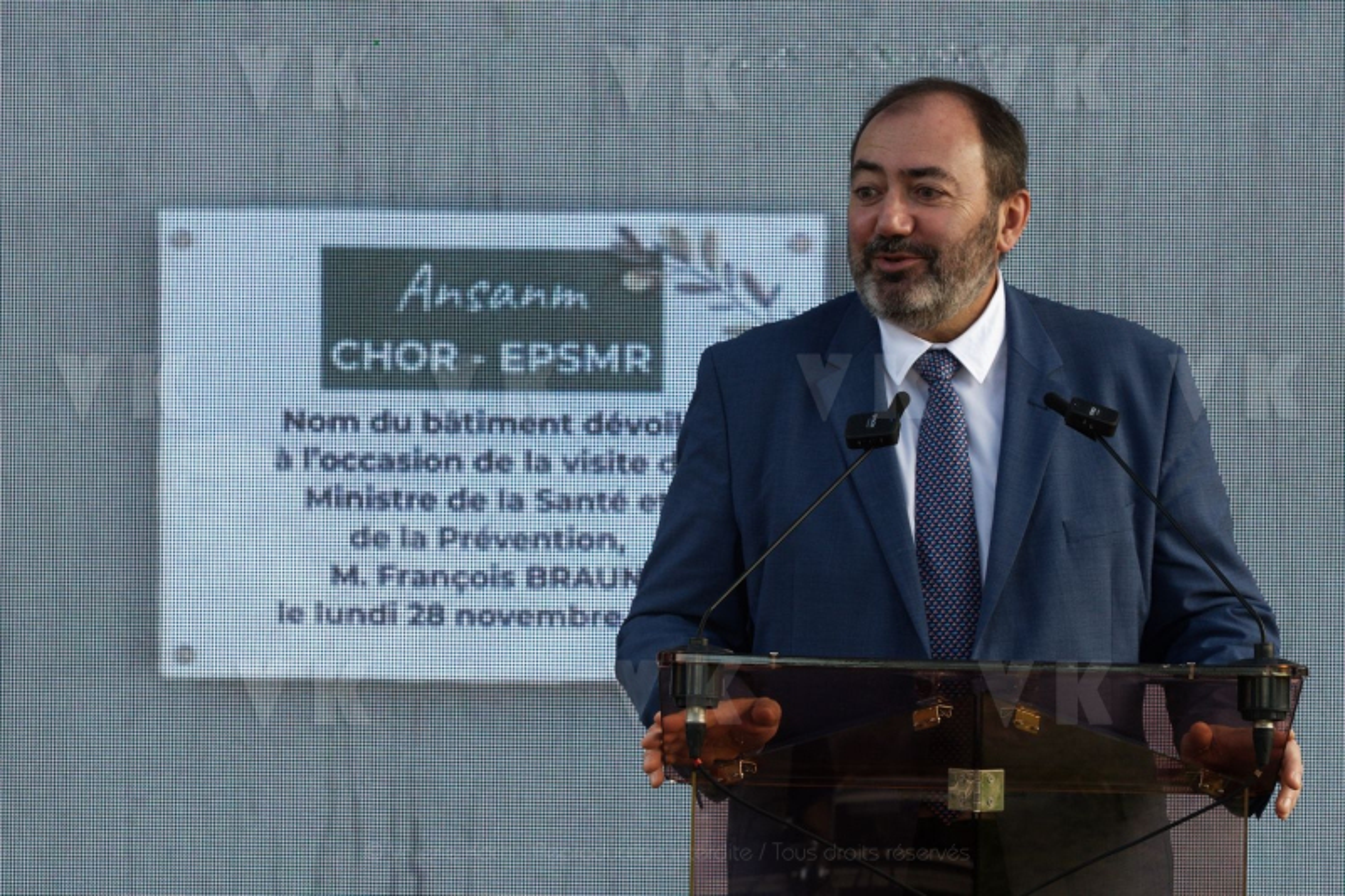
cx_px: 672
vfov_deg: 9.1
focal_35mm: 150
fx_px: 5603
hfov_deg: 13.7
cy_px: 448
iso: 500
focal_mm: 100
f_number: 8
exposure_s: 1/200
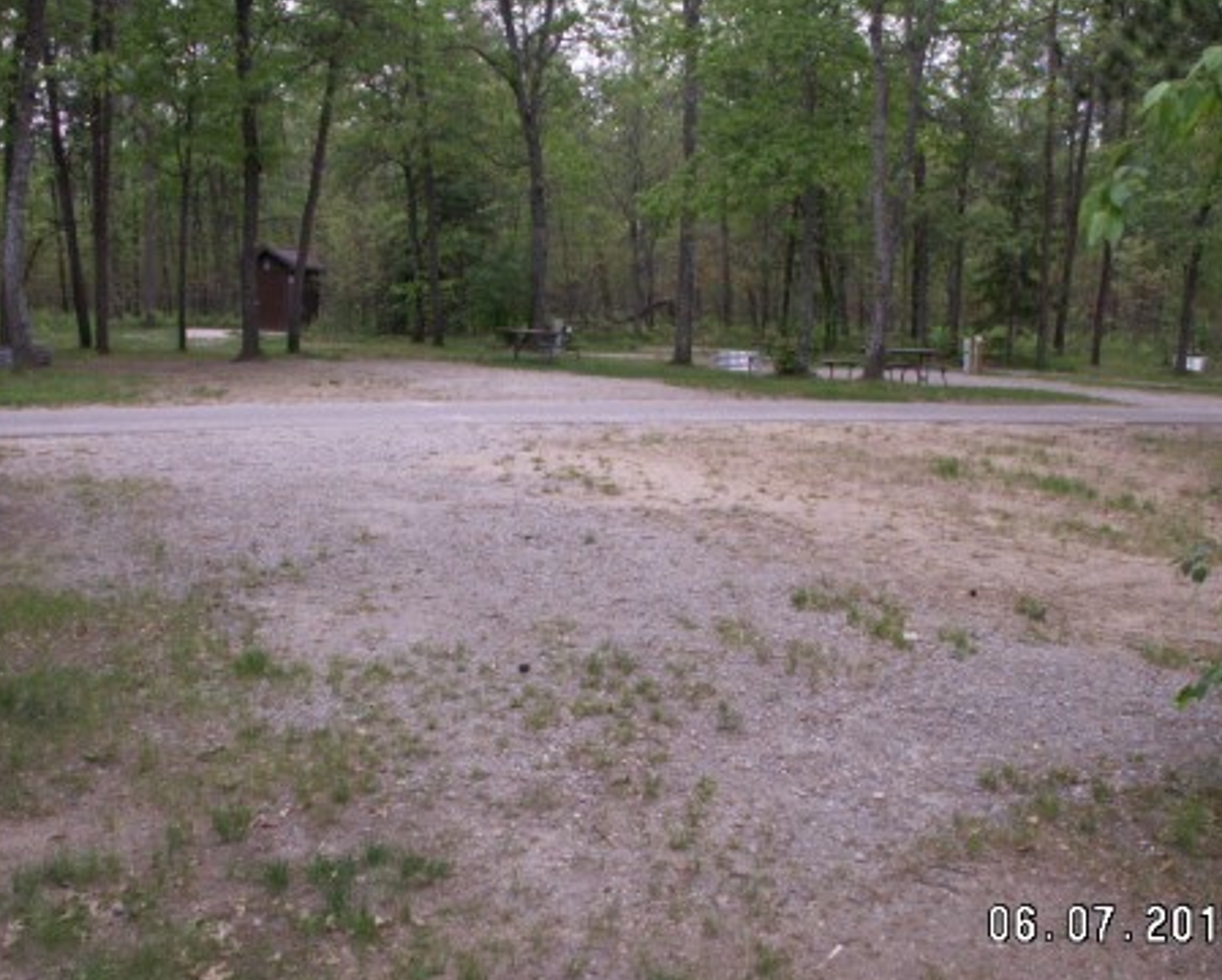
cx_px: 665
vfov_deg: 38.3
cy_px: 502
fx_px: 1412
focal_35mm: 39
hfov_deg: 46.8
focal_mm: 5.86
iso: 50
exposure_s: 1/60
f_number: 3.5
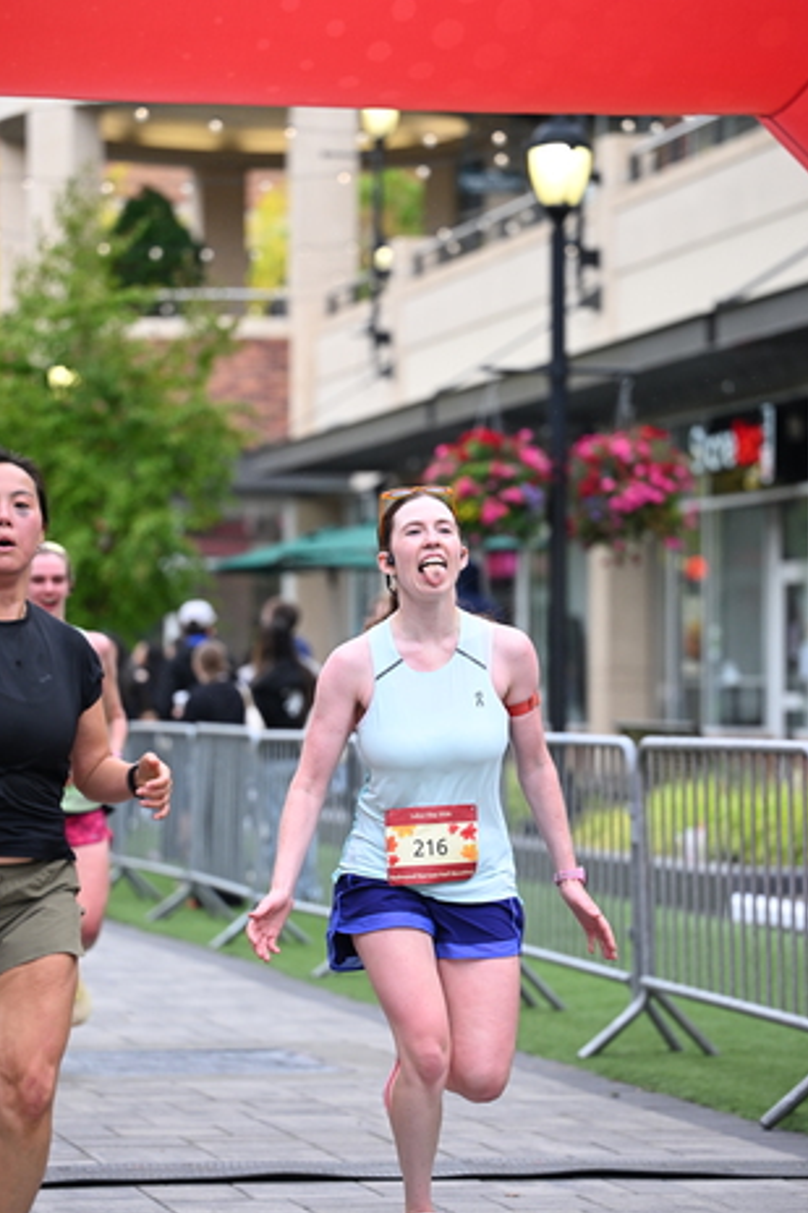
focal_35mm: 121
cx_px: 394
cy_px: 659
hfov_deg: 11.3
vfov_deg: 16.9
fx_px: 4076
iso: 1000
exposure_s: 1/1600
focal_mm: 102
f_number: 2.8
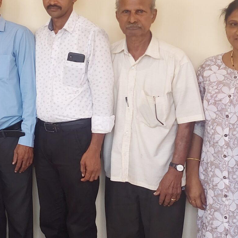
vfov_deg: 24.3
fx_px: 545
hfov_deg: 22.1
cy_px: 56
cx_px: -72
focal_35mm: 70
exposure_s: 1/100
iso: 80
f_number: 1.8
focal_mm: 5.23
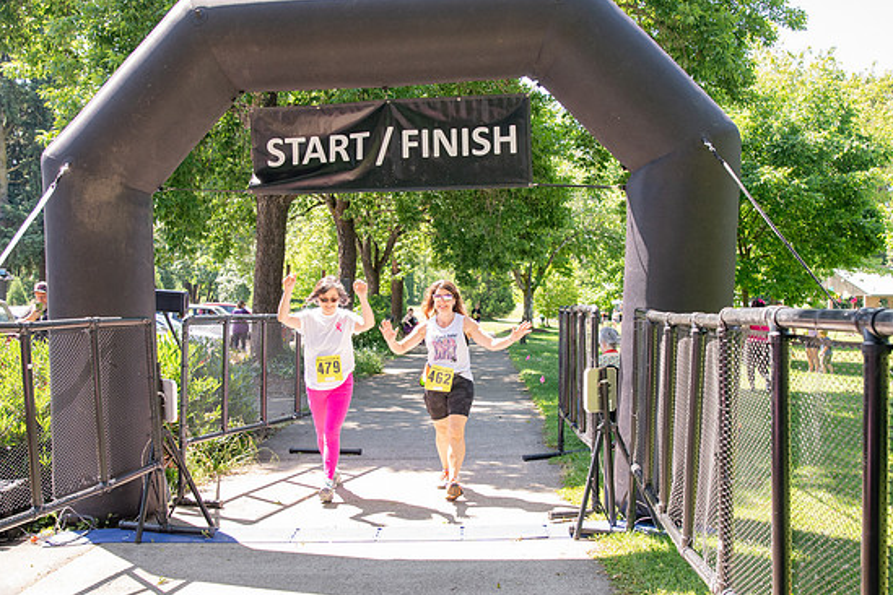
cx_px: 467
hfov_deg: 50.7
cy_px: 311
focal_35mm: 38
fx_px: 943
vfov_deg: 35.0
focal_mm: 24
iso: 500
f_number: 4
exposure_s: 1/400
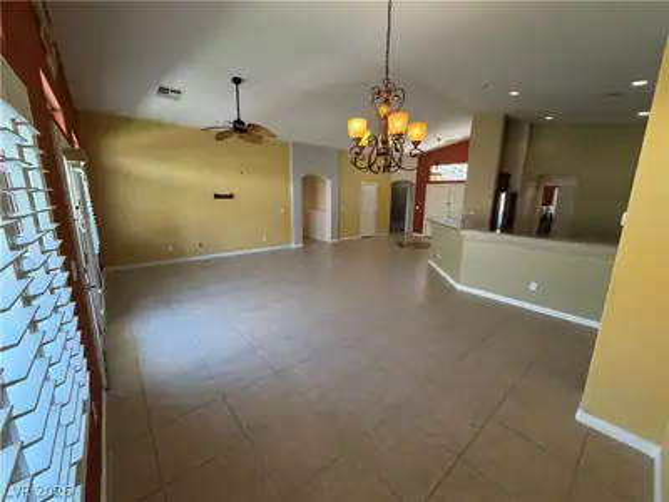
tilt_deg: -12.0
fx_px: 271
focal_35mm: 14
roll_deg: -0.4
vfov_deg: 85.7
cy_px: 251
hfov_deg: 102.1
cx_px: 334
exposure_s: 1/120
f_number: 2.2
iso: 200
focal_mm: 2.22
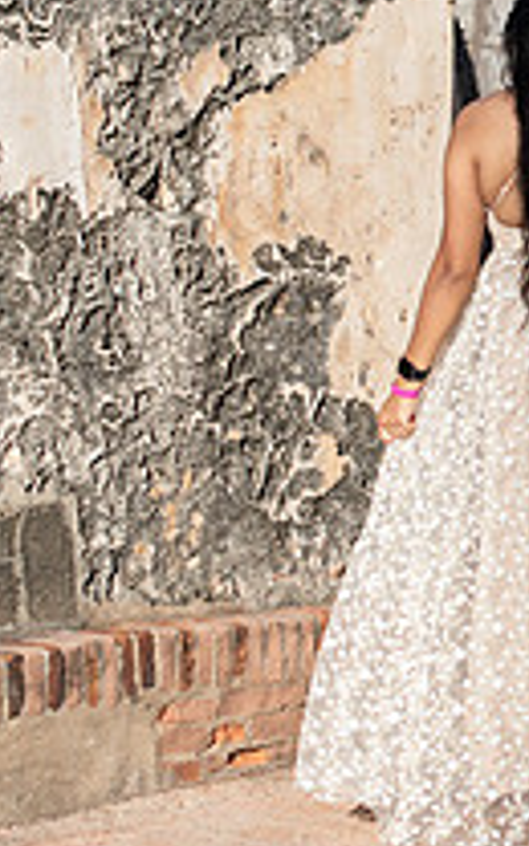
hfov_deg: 8.3
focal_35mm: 155
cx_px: 834
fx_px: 3575
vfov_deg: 13.5
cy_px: 266
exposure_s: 1/2500
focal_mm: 50
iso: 100
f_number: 2.8
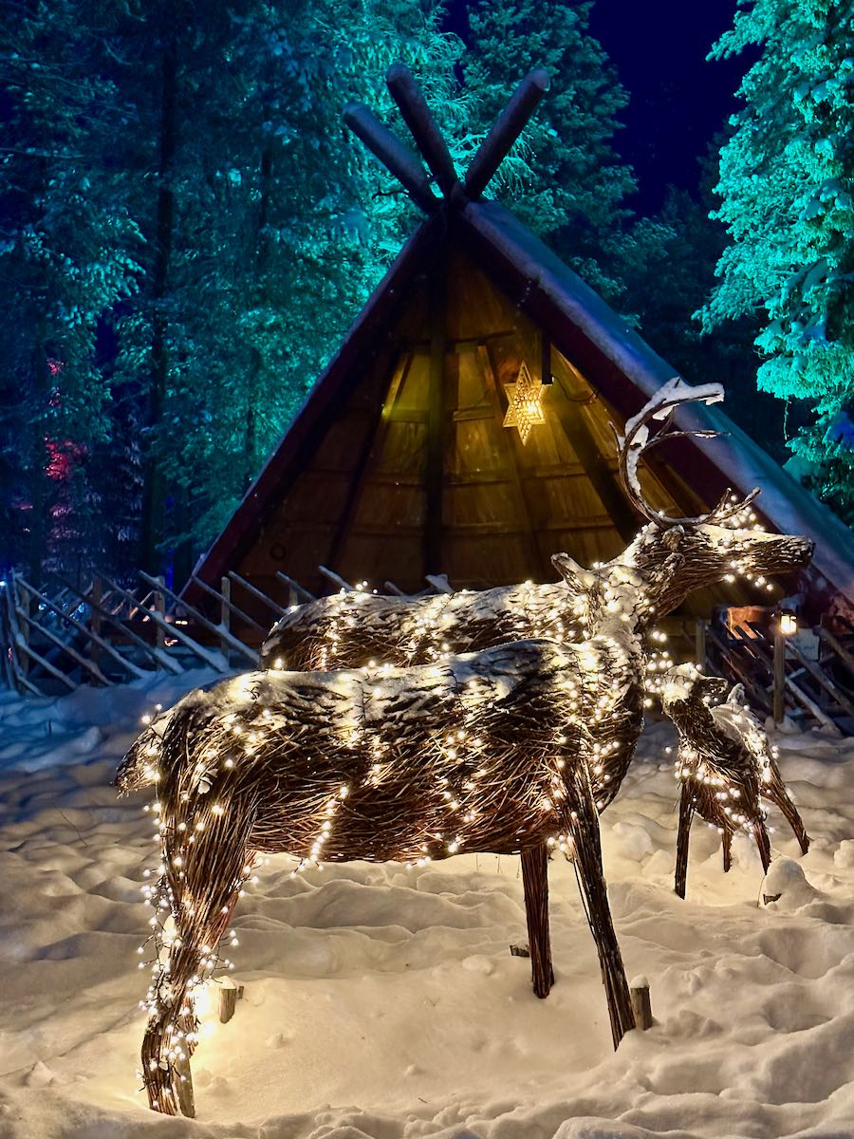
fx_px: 1579
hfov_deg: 30.3
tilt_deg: +2.2
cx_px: 427
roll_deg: -1.3
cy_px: 570
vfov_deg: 39.7
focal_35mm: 48
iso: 640
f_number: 1.78
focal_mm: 6.86
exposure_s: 1/25
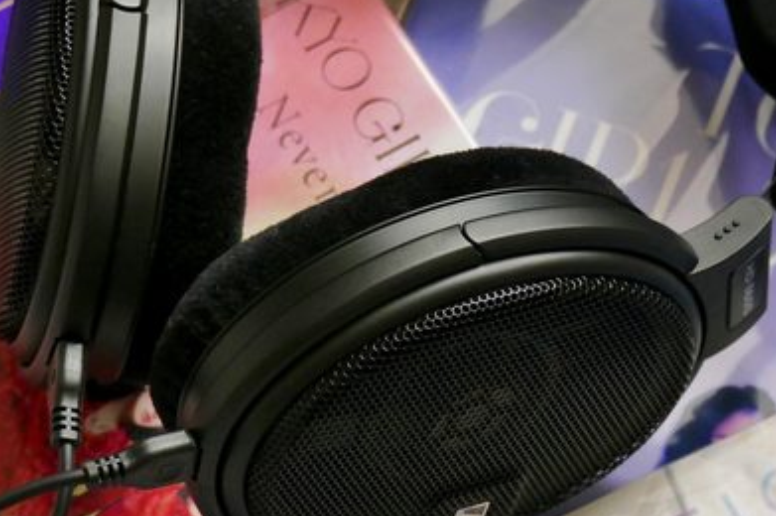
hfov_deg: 6.6
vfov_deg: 4.4
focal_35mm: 313
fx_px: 6741
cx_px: 613
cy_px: 146
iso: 500
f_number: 4
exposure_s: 1/100
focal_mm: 61.93
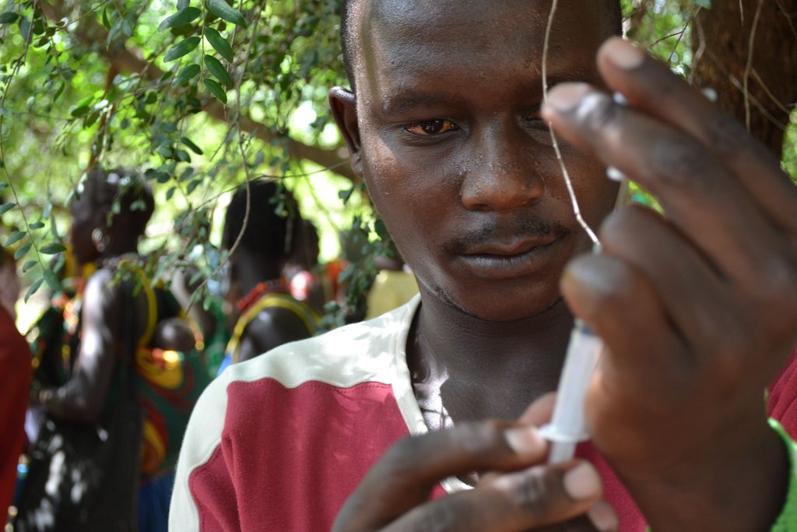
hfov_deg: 33.4
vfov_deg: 22.6
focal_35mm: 60
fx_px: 1328
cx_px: 398
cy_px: 266
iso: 450
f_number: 5.3
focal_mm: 40
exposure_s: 1/60
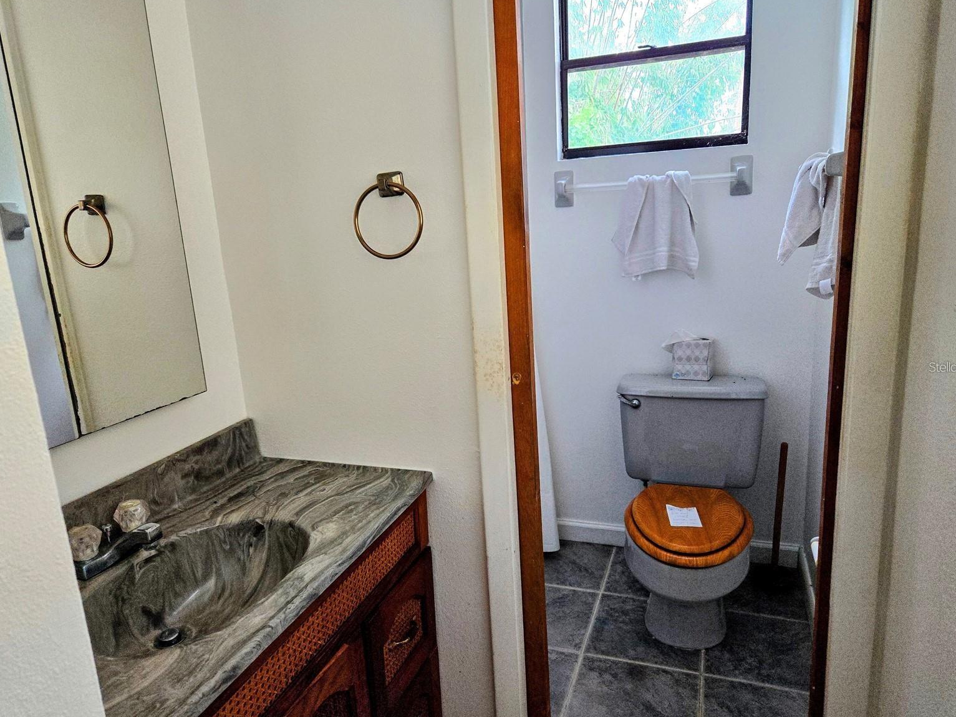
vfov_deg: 56.8
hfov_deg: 71.6
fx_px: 663
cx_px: 489
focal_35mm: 24
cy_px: 367
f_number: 1.8
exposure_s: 1/180
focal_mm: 5.4
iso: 160
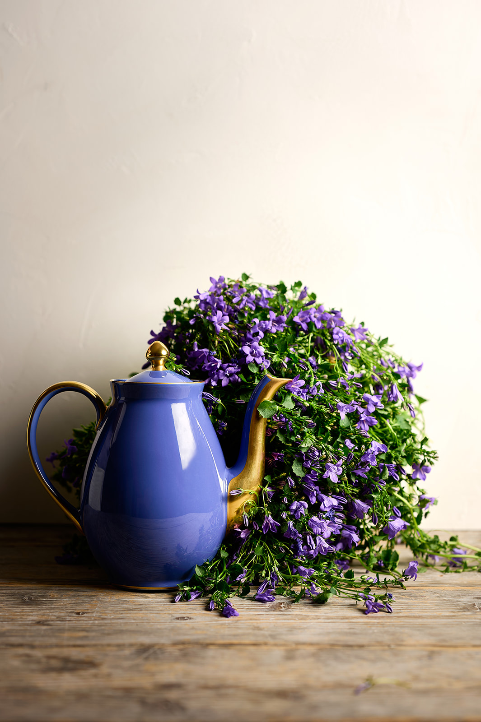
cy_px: 361
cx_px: 240
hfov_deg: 16.1
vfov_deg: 23.9
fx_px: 1705
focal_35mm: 85
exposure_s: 1/500
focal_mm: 85
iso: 50
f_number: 3.3
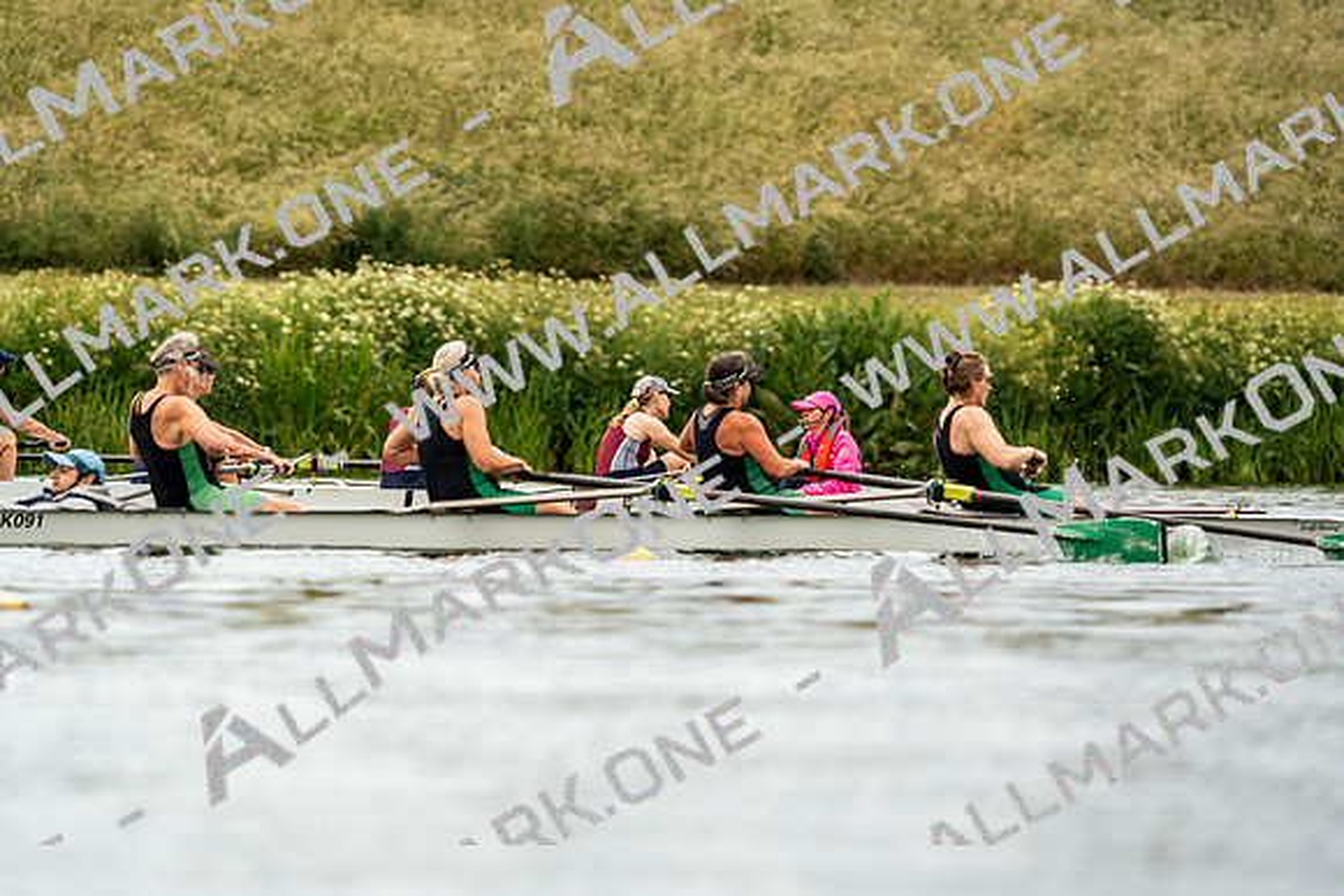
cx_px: 672
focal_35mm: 419
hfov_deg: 4.9
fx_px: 15646
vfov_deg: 3.3
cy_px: 448
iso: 500
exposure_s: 1/2000
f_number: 6.3
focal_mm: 419
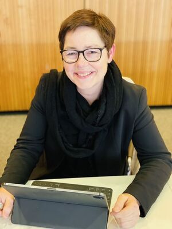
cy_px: 114
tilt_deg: -22.6
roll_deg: -0.1
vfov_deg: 36.8
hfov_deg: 28.0
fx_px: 345
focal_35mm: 52
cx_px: 86
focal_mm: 6
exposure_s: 1/33
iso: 200
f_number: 2
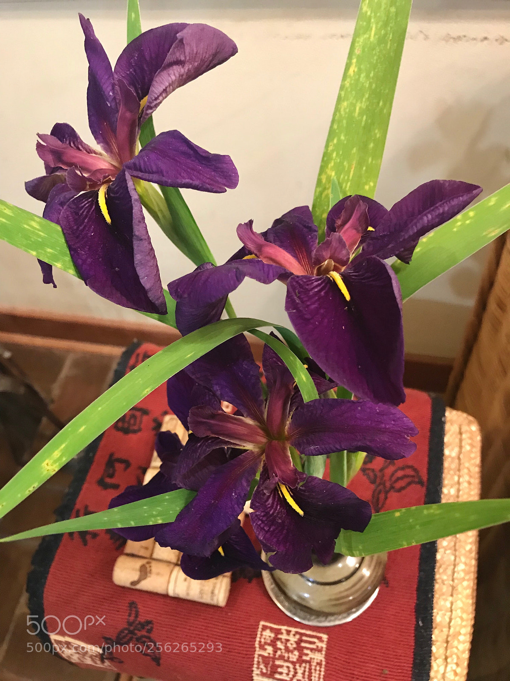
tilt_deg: -55.9
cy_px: 340
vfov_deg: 63.4
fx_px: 550
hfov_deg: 49.7
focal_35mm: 28
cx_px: 255
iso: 100
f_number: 1.8
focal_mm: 3.99
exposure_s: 1/12
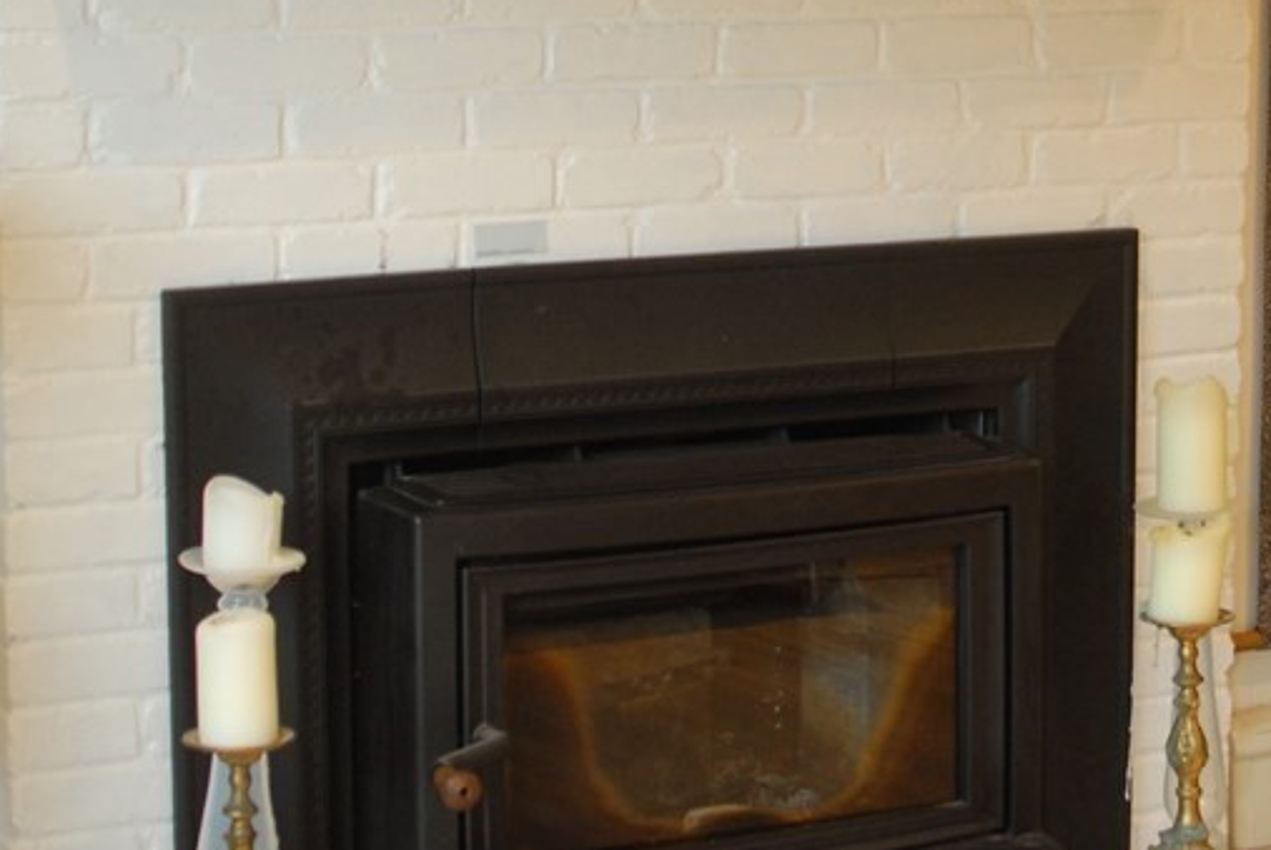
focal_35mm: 106
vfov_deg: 12.8
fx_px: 3746
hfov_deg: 19.1
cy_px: 102
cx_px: 935
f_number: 2.5
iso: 400
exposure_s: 1/80
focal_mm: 35
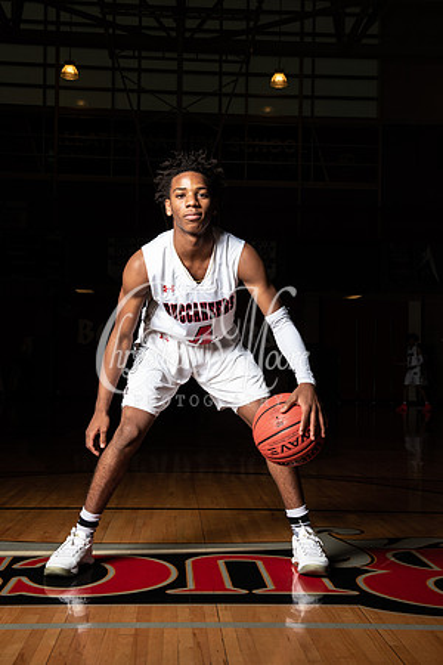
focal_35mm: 48
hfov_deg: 28.1
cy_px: 332
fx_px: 886
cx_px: 222
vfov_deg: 41.1
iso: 320
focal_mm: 48
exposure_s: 1/200
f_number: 14
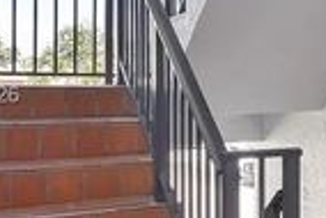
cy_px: 96
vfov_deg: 19.0
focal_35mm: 72
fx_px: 653
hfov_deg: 23.4
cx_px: 468
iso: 400
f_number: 8
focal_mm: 16
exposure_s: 1/80
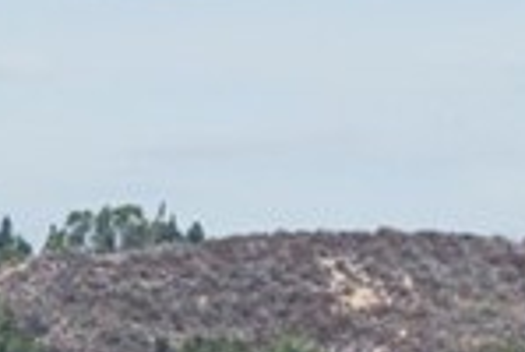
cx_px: 571
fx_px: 8314
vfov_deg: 2.4
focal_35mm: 569
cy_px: 480
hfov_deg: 3.6
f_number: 9
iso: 125
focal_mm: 55
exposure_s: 1/180
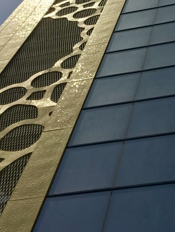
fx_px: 532
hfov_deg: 18.6
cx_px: 129
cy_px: 13
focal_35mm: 79
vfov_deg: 23.9
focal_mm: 2.87
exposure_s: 1/3040
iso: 25
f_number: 2.2
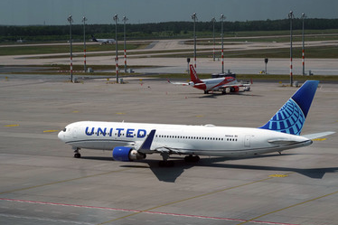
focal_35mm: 100
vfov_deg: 13.7
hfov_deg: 20.4
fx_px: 938
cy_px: 133
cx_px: 182
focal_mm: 83
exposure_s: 1/2000
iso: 640
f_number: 6.3
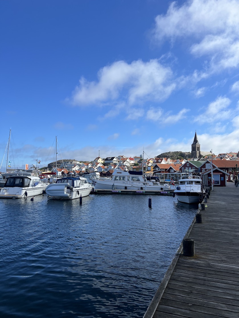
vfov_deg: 67.3
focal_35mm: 26
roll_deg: -0.8
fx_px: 239
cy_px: 159
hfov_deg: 53.1
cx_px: 120
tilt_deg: +5.4
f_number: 1.5
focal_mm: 5.7
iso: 50
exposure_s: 1/4630
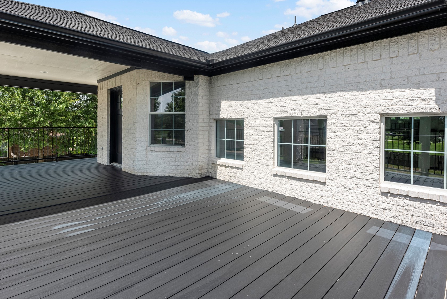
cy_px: 121
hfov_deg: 89.7
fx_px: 224
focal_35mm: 18
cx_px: 203
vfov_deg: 66.8
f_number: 9
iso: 100
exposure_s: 1/50
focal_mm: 14
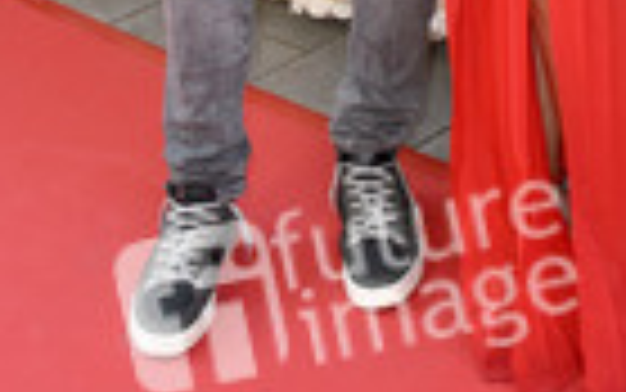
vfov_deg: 12.0
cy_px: -387
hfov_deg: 21.2
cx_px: 477
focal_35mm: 97
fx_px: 1656
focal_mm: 22
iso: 1600
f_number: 6.3
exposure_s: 1/160
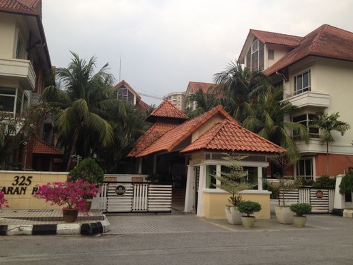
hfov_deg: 51.3
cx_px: 178
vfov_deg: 39.7
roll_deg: -1.4
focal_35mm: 36
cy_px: 133
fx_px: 367
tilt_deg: -0.1
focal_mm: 4.28
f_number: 2.4
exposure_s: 1/642
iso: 50
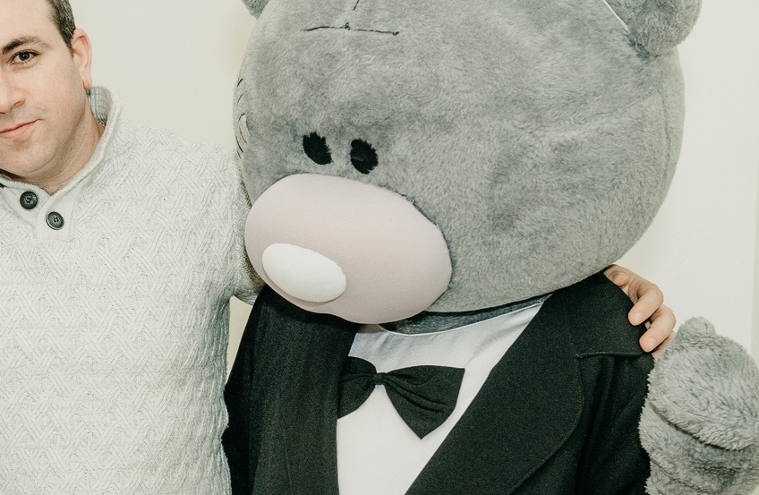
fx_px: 2534
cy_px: 275
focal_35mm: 121
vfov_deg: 11.2
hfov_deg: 16.3
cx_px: -158
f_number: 4.5
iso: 320
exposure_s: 1/160
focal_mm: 38
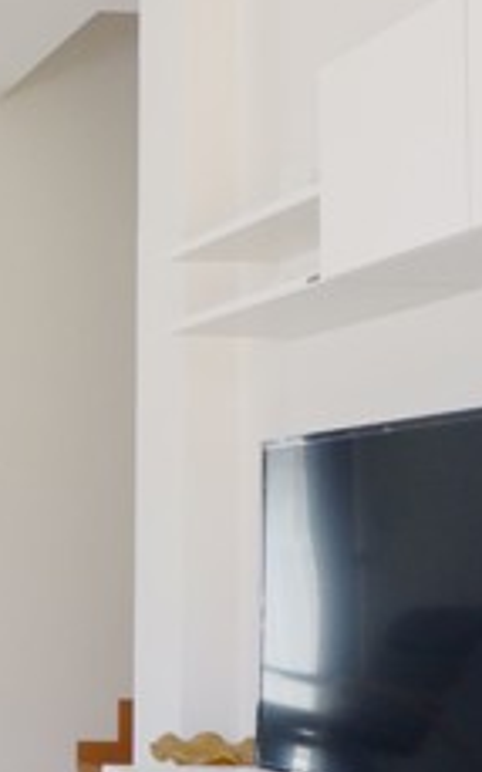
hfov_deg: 16.1
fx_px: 1346
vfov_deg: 31.6
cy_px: 543
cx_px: -462
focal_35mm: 64
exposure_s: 1/150
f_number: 3.5
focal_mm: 16
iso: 200
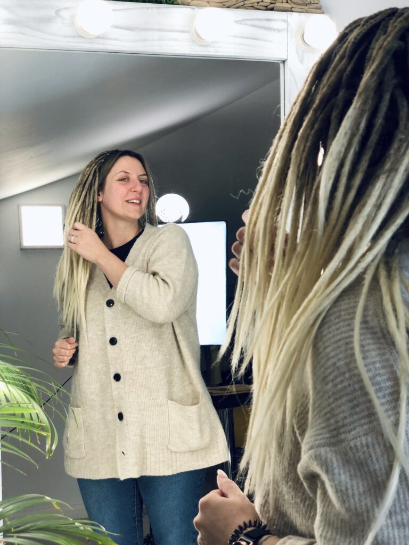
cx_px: 204
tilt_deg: -11.8
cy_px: 272
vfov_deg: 36.8
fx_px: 819
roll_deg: -1.5
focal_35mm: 52
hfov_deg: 28.0
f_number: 2.4
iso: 16
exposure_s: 1/50
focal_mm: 6
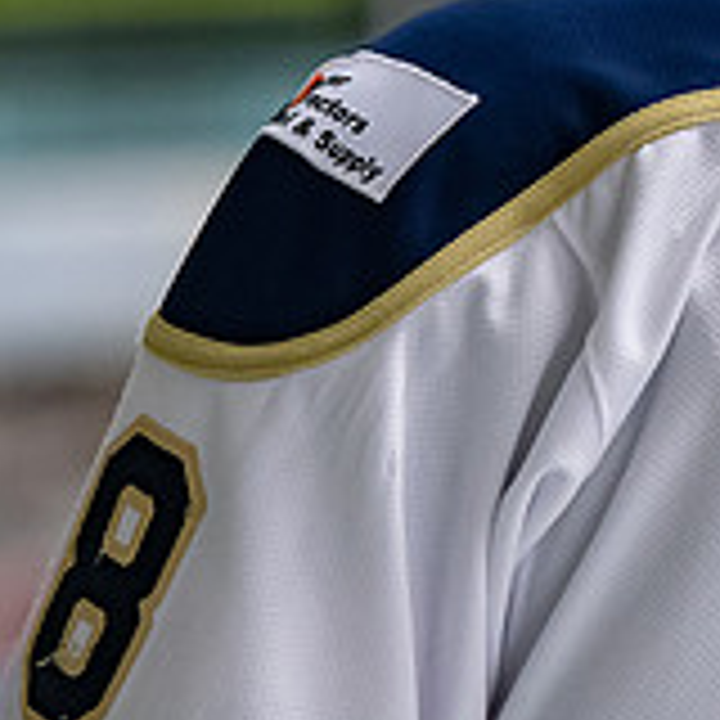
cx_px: 1116
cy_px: 25
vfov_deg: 2.5
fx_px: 16308
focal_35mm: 693
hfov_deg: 2.5
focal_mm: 150
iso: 2000
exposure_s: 1/800
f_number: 3.2
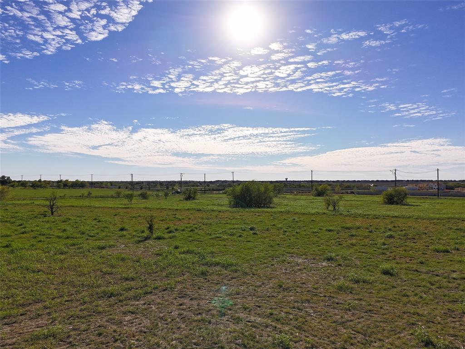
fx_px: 322
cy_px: 174
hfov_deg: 71.6
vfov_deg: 56.8
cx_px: 232
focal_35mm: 24
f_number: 2.8
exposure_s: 1/2500
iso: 180
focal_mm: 4.55
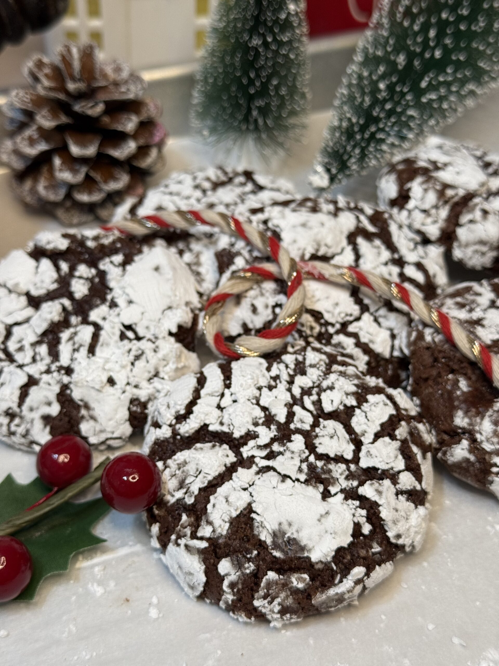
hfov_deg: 30.3
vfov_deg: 39.7
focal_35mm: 48
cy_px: 333
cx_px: 250
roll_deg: -2.2
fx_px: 923
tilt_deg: -44.9
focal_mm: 6.76
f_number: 1.78
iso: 64
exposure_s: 1/60
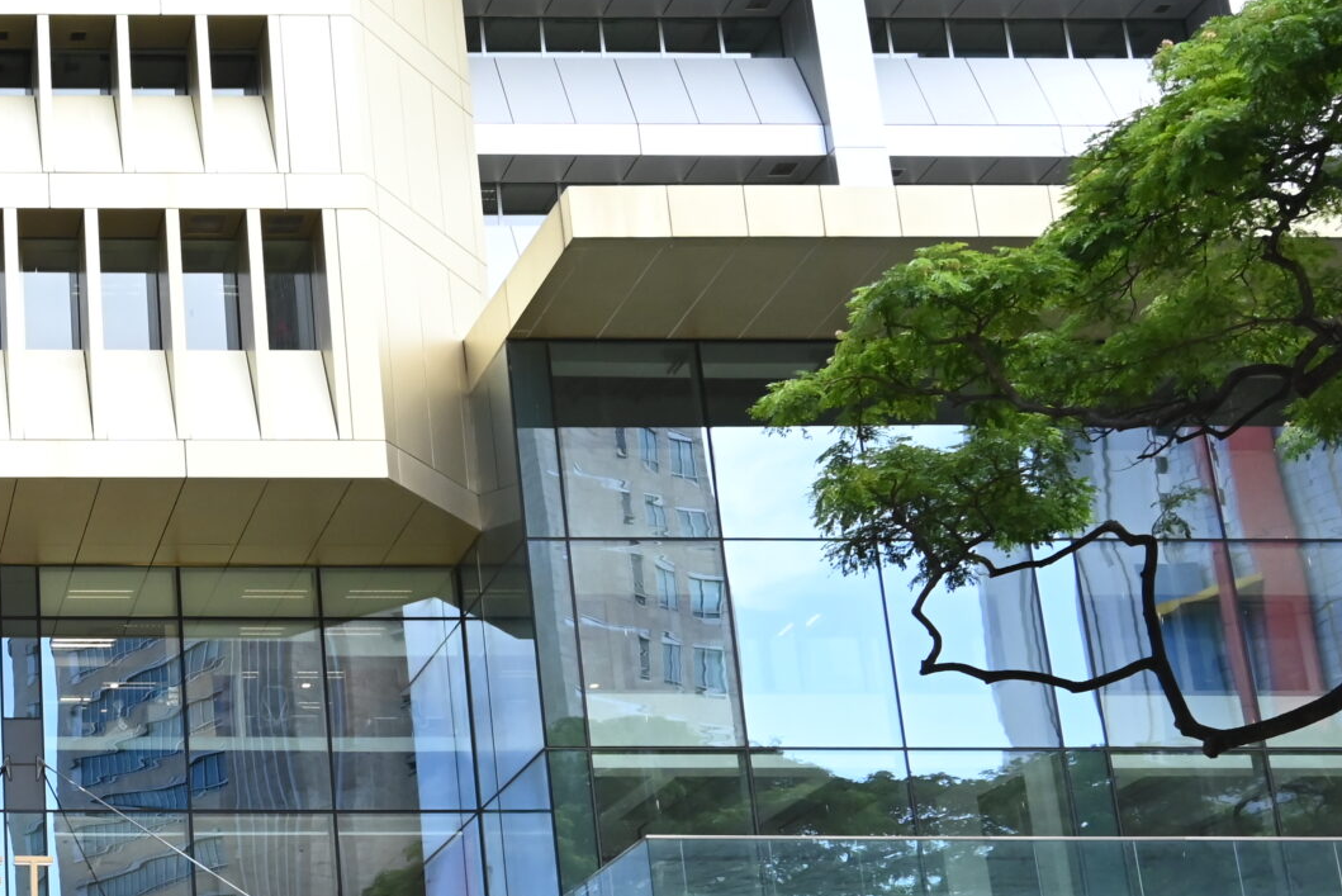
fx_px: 2163
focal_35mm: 58
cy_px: 812
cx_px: -177
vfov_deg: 22.8
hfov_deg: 30.4
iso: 1600
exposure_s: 1/400
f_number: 10
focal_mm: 24
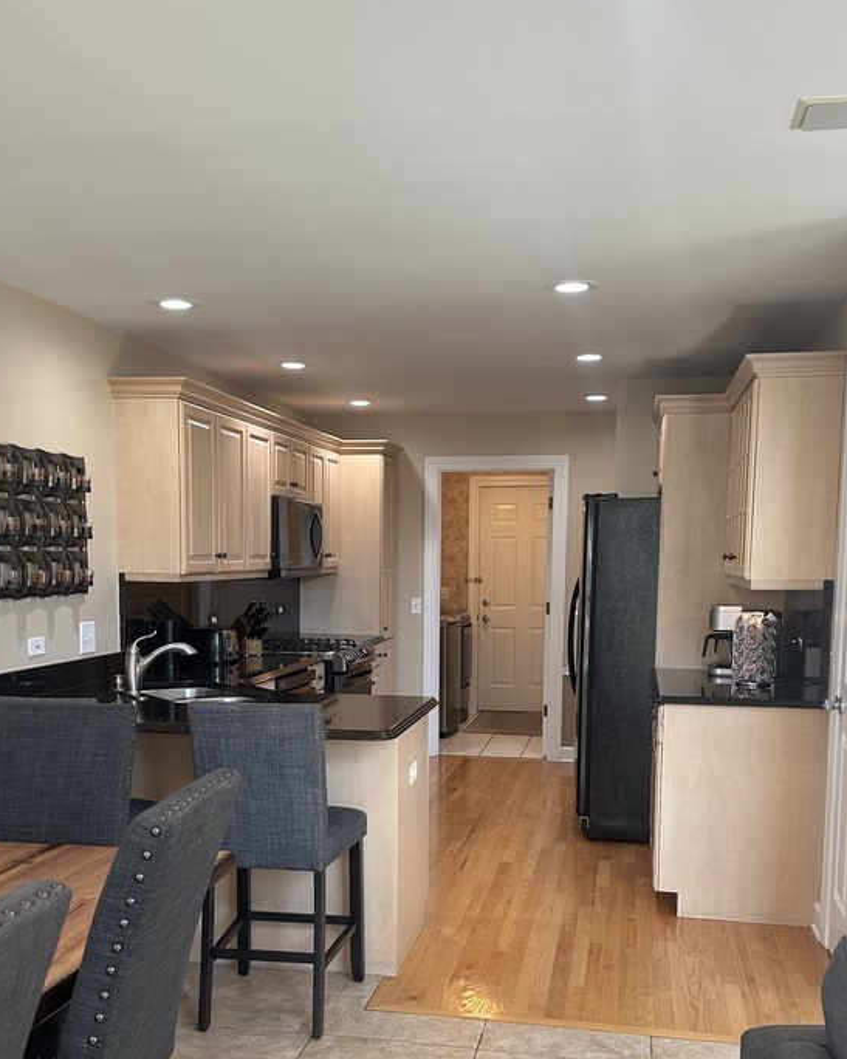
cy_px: 683
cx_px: 412
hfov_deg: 40.1
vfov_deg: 48.5
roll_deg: -0.5
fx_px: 1160
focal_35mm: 37
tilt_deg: -6.0
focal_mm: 6.86
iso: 125
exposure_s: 1/120
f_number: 1.78
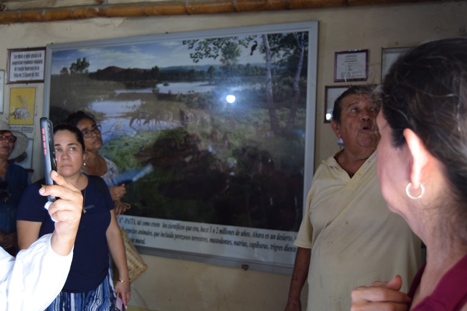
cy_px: 156
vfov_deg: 34.2
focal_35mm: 39
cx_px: 234
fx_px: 506
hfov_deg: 49.6
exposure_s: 1/60
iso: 900
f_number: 4
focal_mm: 26
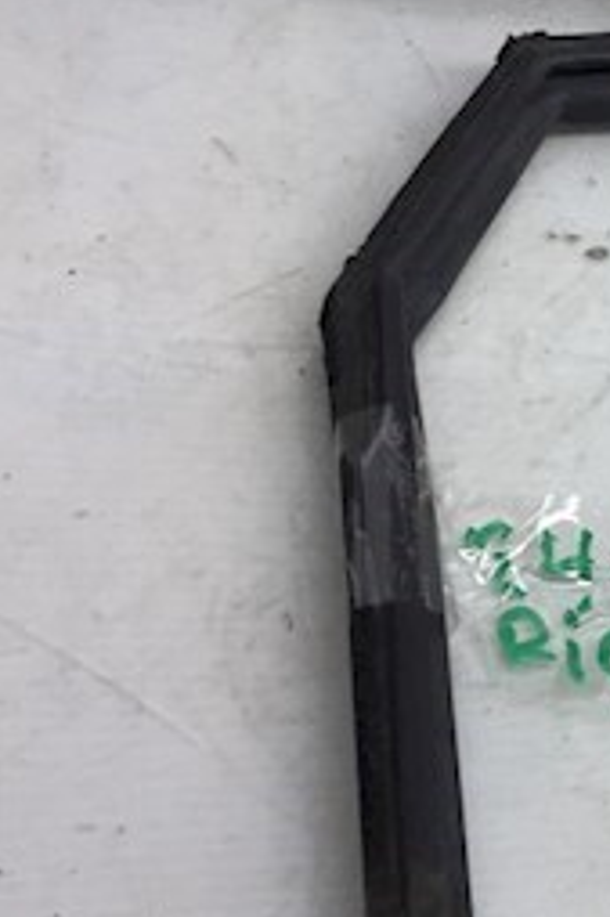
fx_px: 1934
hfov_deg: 15.3
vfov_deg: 26.6
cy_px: 383
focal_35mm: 76
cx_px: 1123
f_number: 2.2
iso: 50
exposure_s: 1/100
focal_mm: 4.15
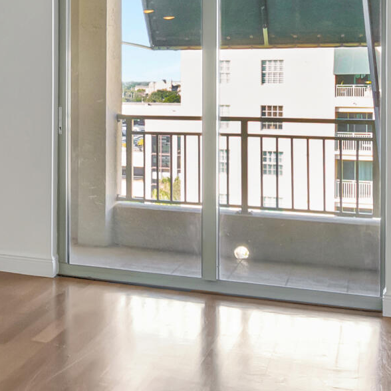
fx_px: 831
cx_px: -127
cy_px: 82
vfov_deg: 26.0
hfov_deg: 23.3
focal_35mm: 65
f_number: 8
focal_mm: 10
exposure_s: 1/20
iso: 1000
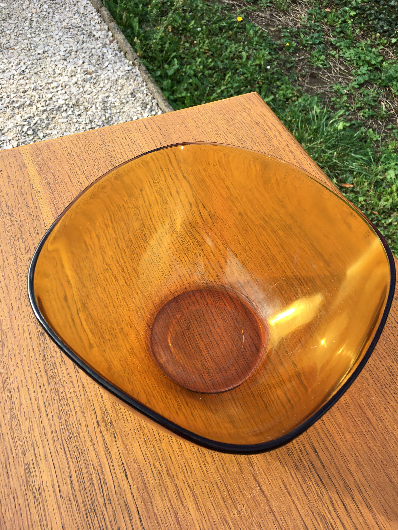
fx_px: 445
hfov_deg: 48.2
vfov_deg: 61.7
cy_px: 265
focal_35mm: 29
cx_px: 199
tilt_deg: -55.0
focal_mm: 4.15
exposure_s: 1/272
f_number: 2.2
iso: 25
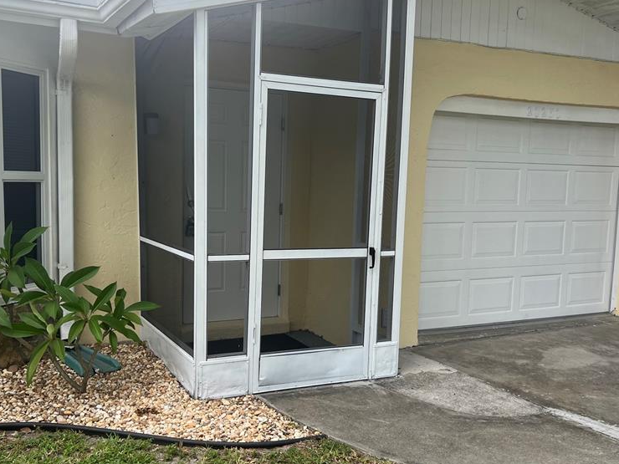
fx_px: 644
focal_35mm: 36
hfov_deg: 51.3
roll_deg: -1.2
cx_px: 284
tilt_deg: -5.1
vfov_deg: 39.6
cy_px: 247
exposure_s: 1/1000
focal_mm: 5.7
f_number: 1.5
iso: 50
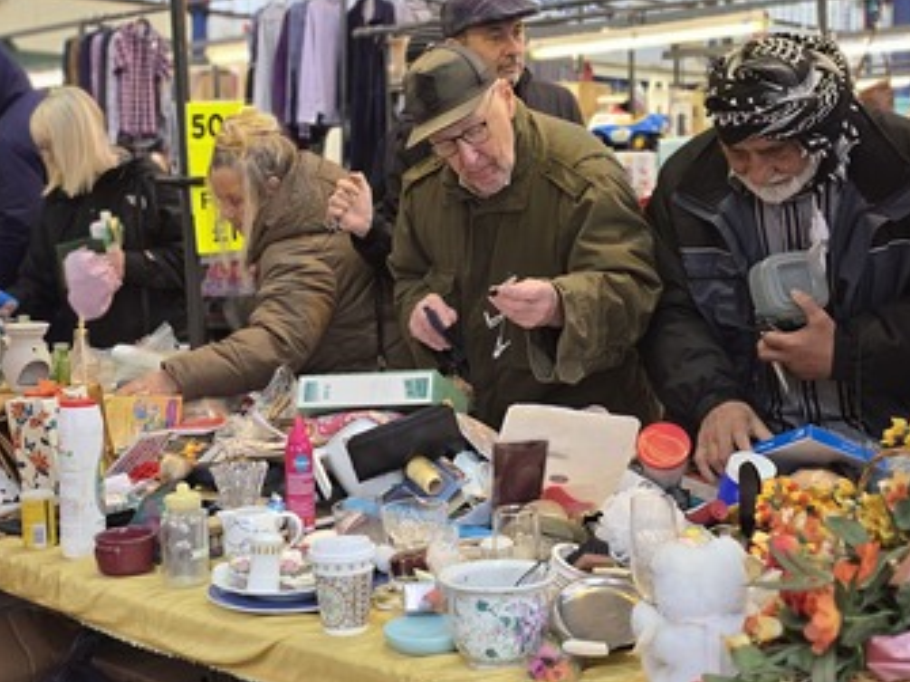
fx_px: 1445
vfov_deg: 26.5
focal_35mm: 55
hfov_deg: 34.9
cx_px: 465
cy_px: 283
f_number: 1.7
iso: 80
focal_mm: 6.3
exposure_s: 1/100
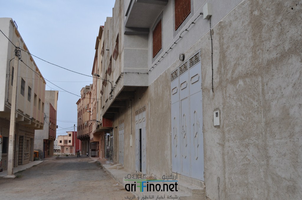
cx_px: 151
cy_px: 100
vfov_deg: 34.1
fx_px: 327
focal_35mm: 39
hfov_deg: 49.6
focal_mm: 26
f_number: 6.3
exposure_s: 1/160
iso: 200
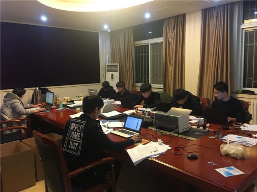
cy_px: 96
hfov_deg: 61.7
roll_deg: +1.4
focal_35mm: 29
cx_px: 128
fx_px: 215
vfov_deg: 48.2
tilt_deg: -4.9
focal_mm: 4.15
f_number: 2.2
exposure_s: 1/17
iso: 125
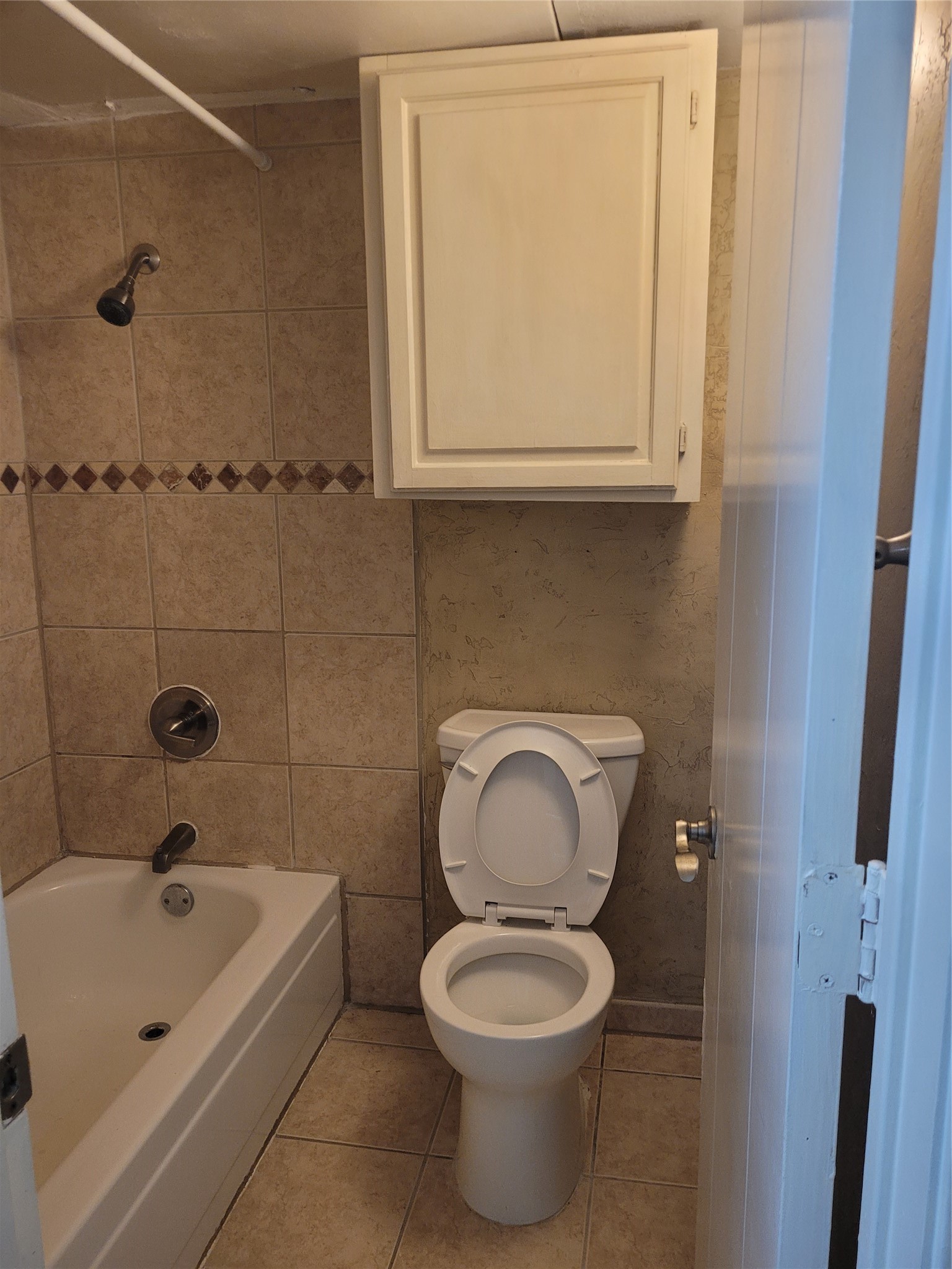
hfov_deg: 53.1
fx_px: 953
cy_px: 634
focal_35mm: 26
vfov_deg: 67.3
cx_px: 476
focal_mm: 5.4
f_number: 1.8
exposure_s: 1/60
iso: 250
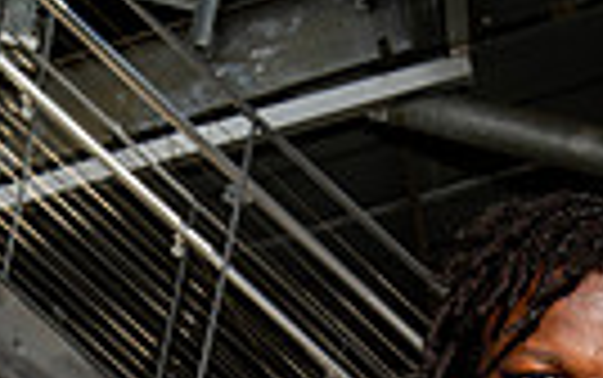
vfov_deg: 11.8
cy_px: 1004
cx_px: 459
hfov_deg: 24.9
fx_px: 1349
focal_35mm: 82
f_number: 6.3
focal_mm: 24
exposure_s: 1/250
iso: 100
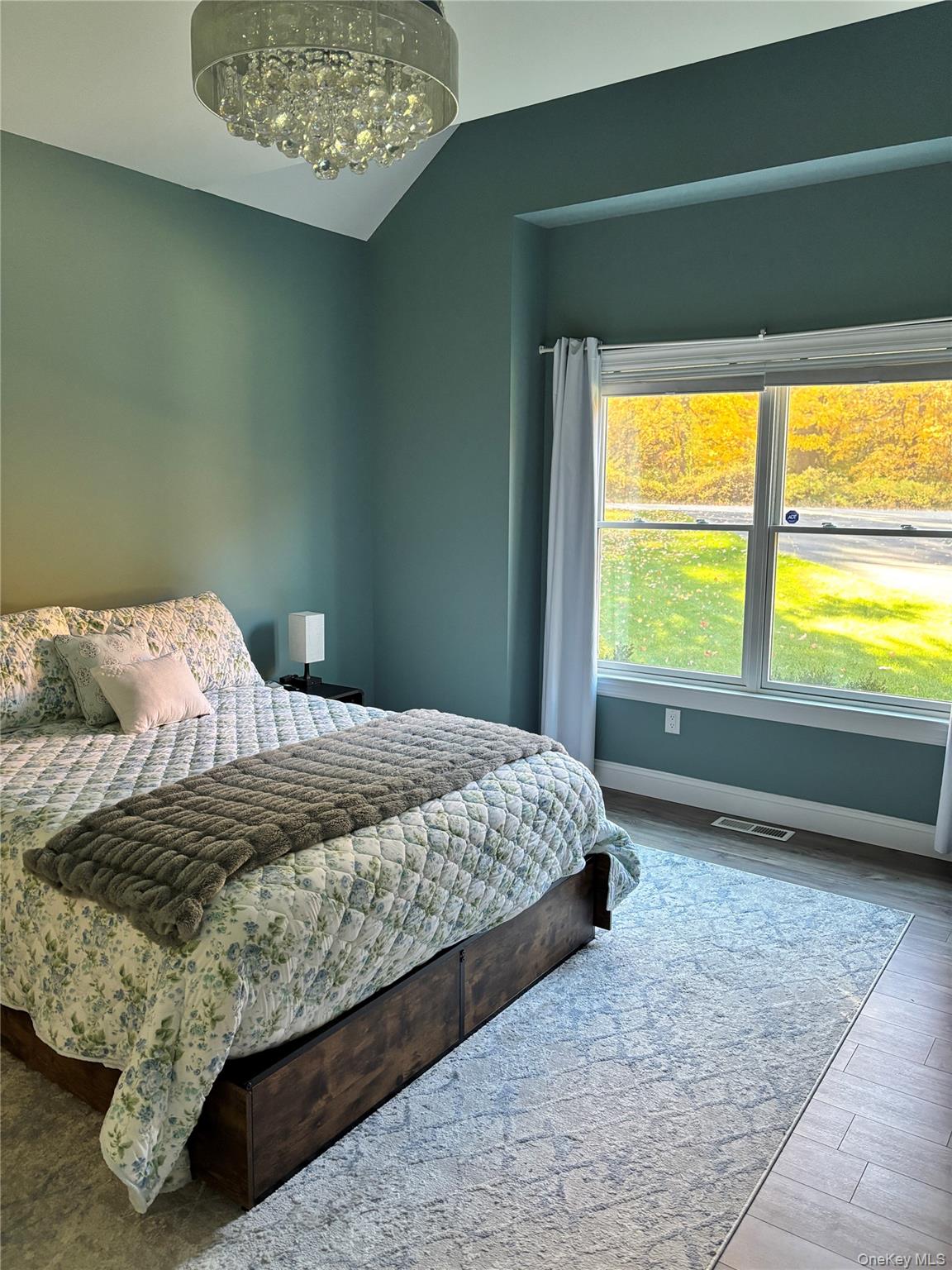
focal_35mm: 26
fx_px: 953
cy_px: 635
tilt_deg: -9.7
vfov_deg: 67.3
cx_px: 476
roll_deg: -0.7
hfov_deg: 53.1
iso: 320
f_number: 1.6
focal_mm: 5.96
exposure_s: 1/60
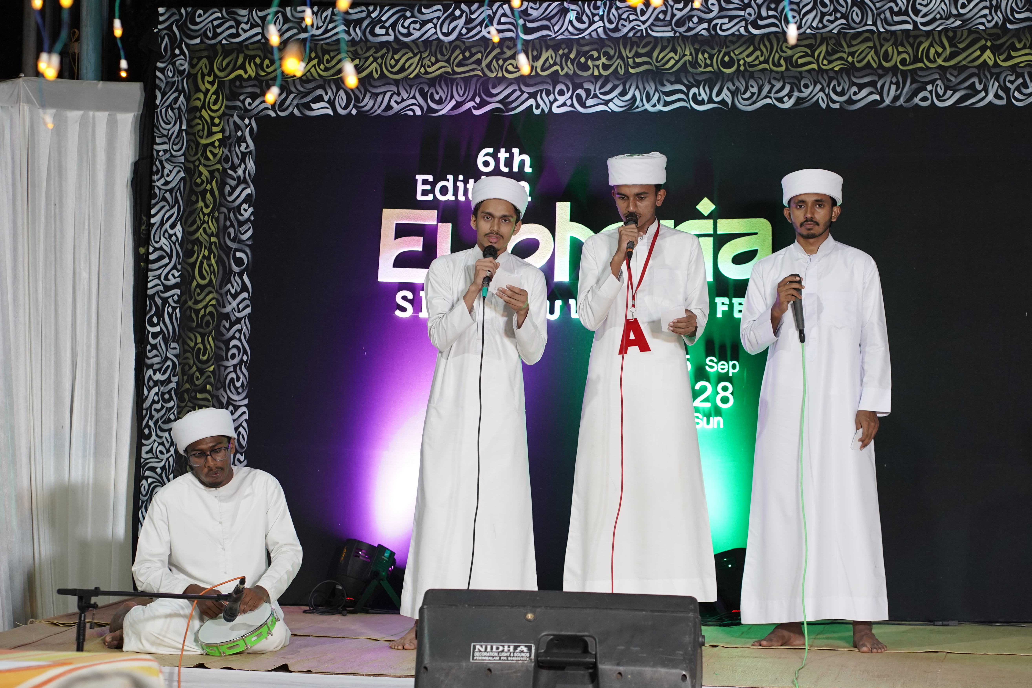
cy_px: 351
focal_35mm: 97
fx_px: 2780
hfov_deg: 21.0
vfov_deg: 14.1
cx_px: 539
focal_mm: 85
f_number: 4
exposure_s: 1/80
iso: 1600
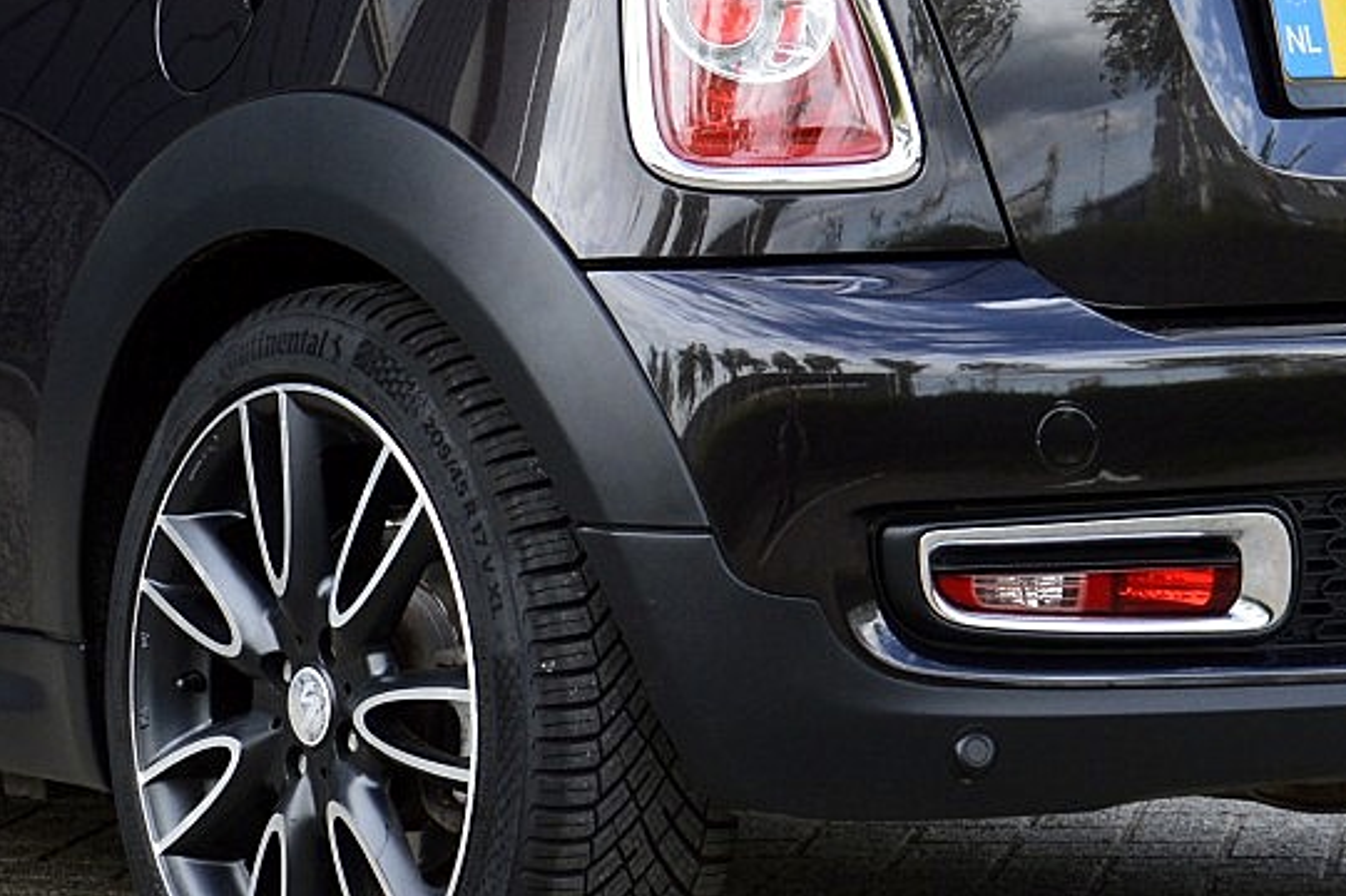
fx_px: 5212
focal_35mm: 140
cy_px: 52
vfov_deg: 9.8
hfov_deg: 14.7
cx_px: 498
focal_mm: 31
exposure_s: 1/125
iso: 400
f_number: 9
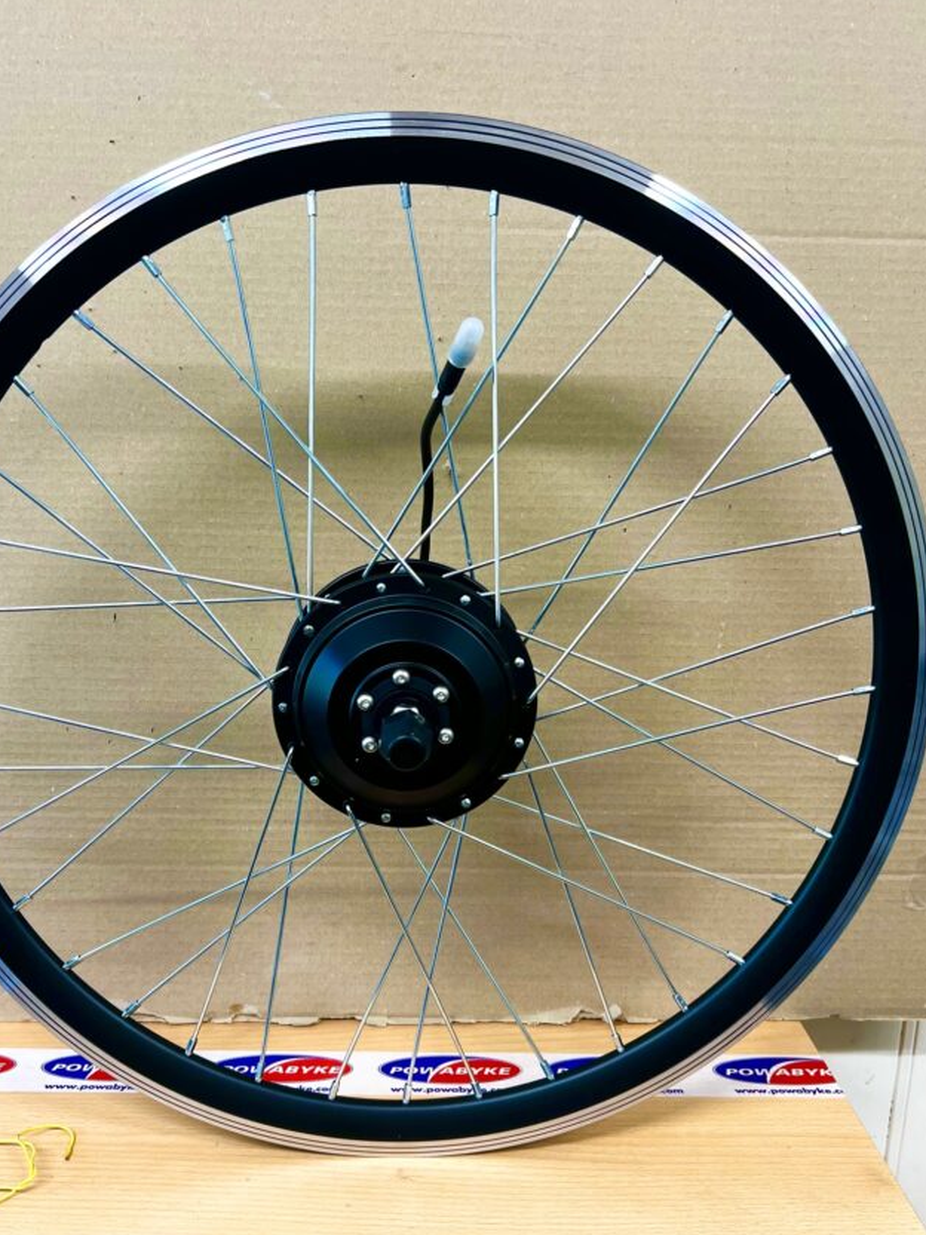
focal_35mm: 32
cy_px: 677
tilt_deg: -14.3
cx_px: 414
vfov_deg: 56.7
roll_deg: -0.4
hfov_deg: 44.1
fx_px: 1141
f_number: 1.5
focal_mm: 5.7
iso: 125
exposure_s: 1/100
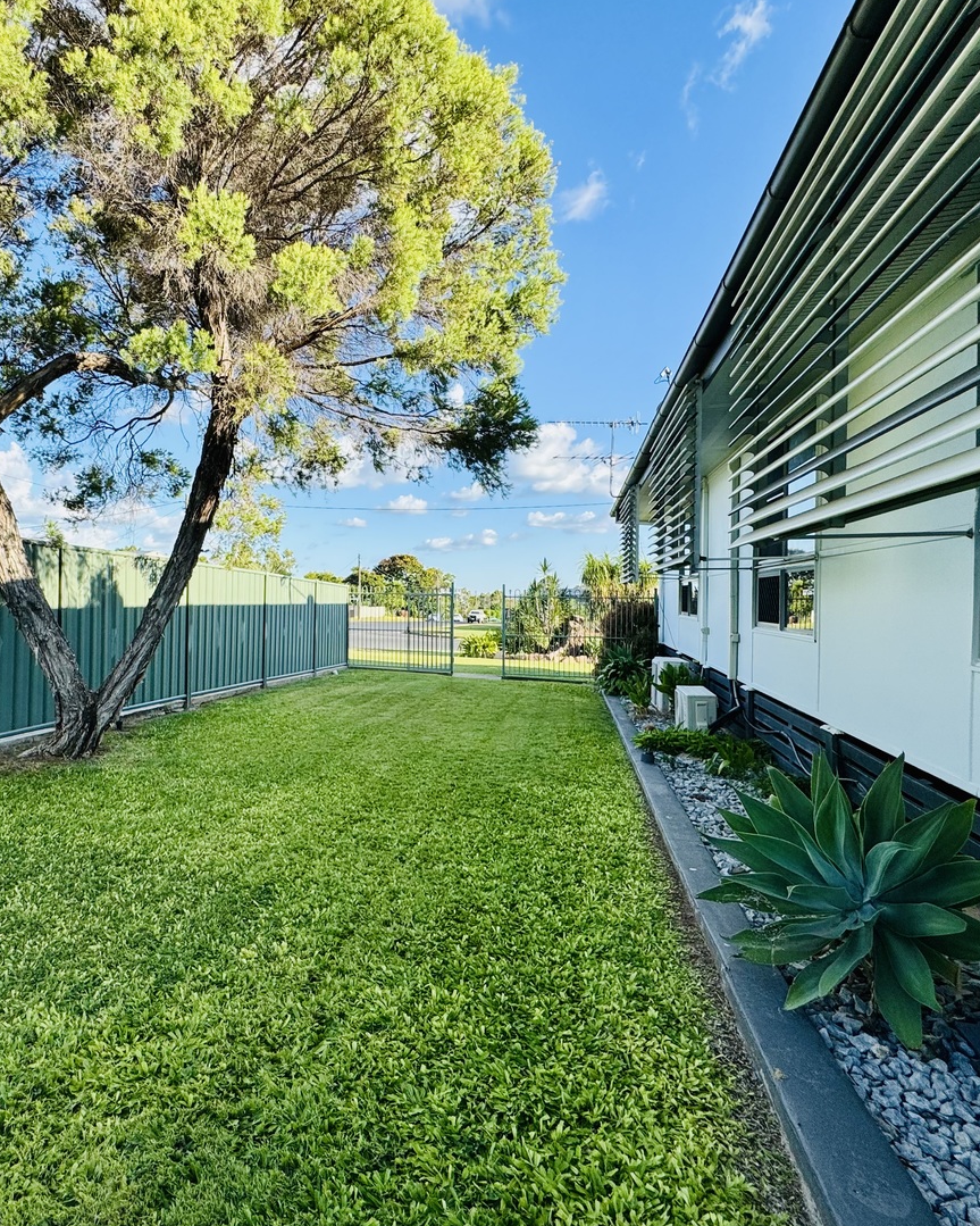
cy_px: 605
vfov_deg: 83.3
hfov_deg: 69.4
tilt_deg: -0.1
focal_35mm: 19
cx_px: 352
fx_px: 689
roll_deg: +0.2
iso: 40
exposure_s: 1/910
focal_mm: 2.22
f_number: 2.2
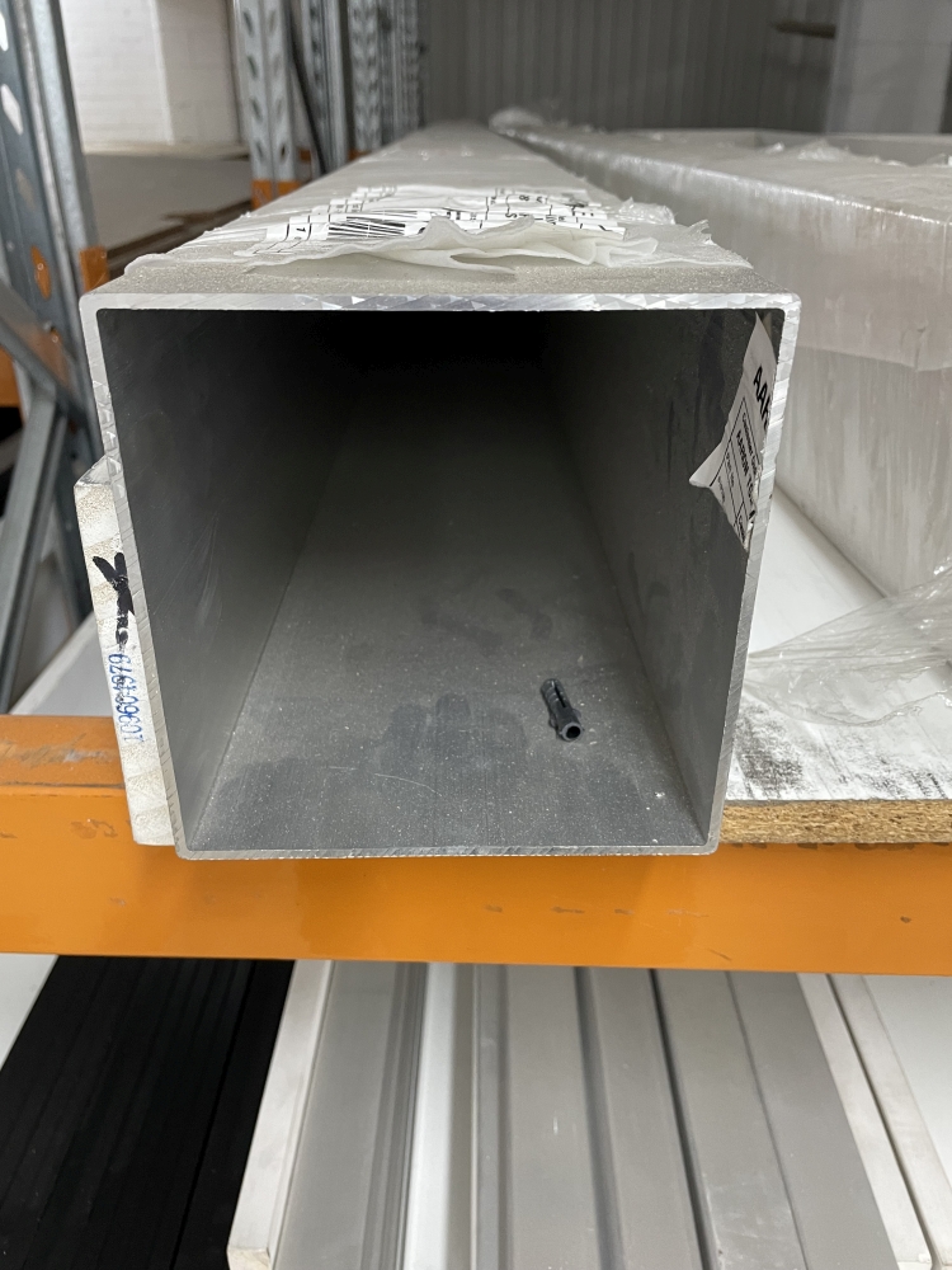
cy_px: 635
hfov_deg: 53.1
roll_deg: -0.6
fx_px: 953
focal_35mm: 26
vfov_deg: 67.3
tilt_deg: -28.3
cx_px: 476
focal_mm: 4.2
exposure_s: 1/50
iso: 200
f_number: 1.6
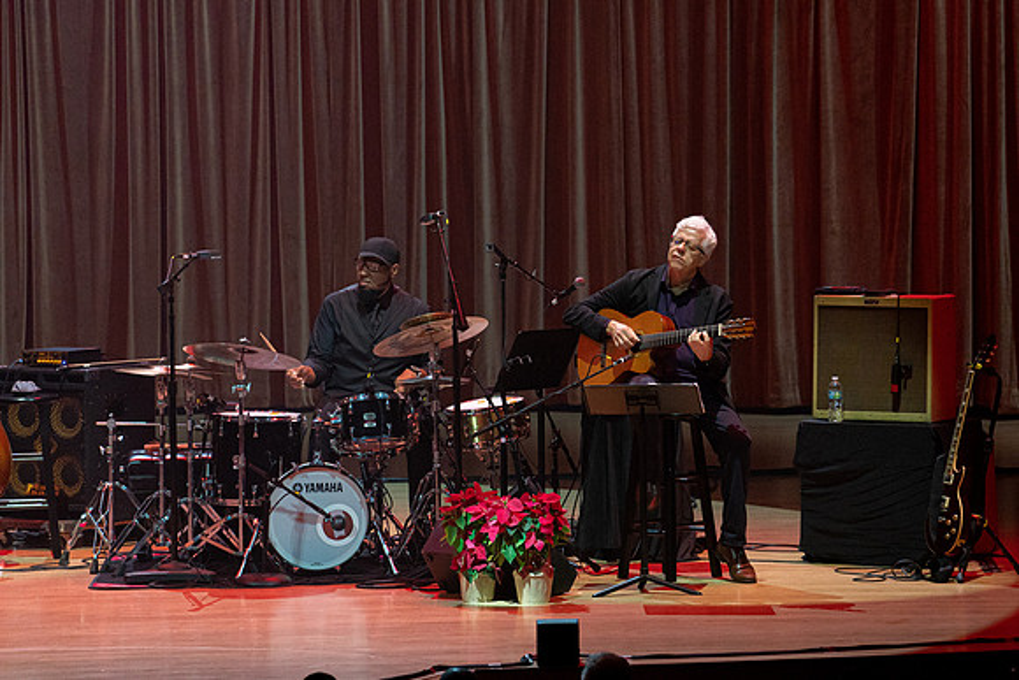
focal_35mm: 258
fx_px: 7298
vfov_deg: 5.3
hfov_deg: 8.0
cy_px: 247
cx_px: 605
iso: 2500
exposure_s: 1/250
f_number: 5
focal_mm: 200
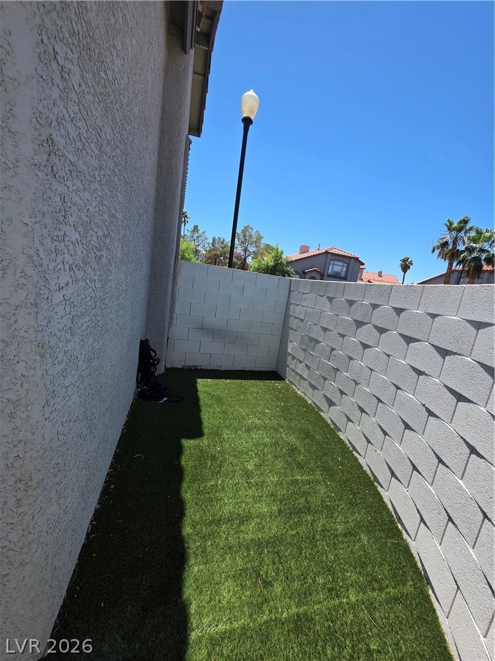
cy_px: 330
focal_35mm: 13
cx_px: 248
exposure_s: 1/1628
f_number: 1.9
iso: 40
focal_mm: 2.2
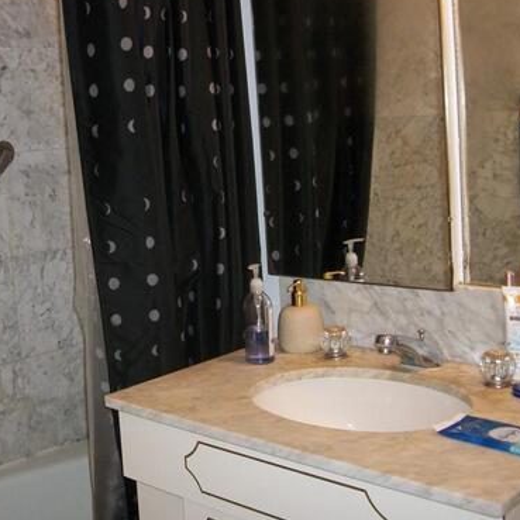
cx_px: 121
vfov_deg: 34.6
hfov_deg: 33.9
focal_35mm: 49
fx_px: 833
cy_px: 228
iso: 160
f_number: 2.9
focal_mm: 5.7
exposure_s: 1/60
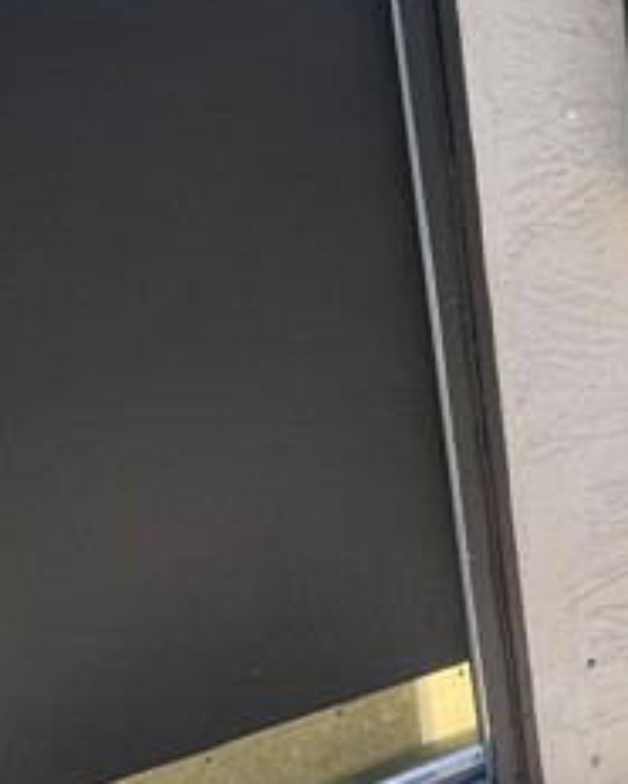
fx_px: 812
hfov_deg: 34.3
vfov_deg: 46.8
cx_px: 746
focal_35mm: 35
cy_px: 91
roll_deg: +3.0
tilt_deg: -8.5
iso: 32
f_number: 1.8
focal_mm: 1.57
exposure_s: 1/550
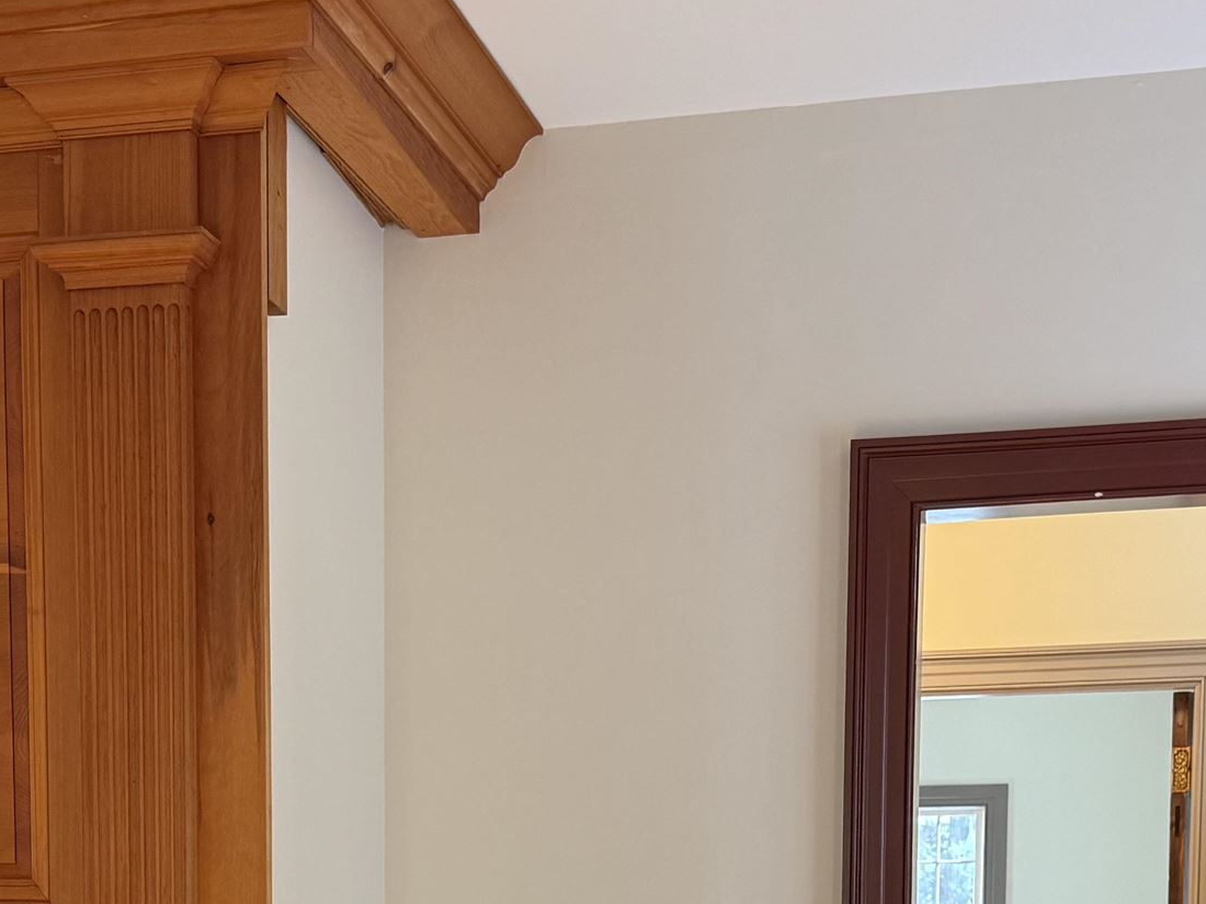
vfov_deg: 20.4
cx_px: 436
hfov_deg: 28.8
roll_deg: -0.1
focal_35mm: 67
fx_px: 2334
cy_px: 1106
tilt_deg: -2.8
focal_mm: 6.76
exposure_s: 1/60
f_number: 1.78
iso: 160
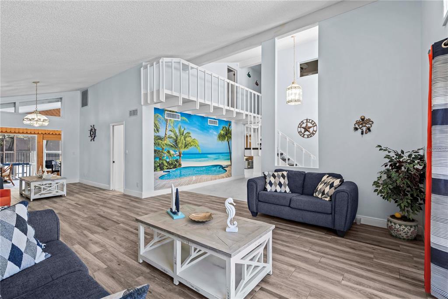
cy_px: 150
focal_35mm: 16
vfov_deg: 73.7
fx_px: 199
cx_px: 224
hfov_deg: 96.8
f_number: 8
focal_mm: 16
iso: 250
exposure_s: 1/5
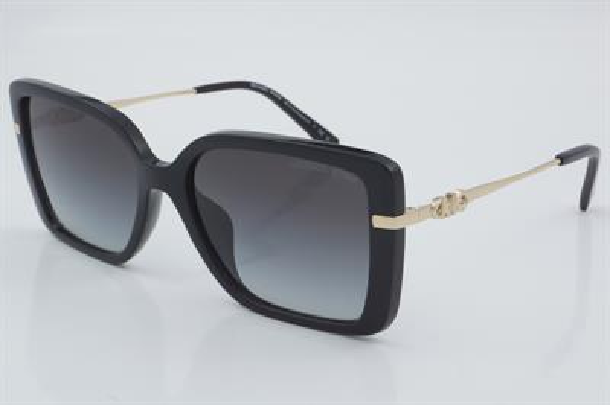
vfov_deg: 18.2
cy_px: 202
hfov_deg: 27.0
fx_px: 1270
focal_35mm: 75
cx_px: 305
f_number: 32
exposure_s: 1/4
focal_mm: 50
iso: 100
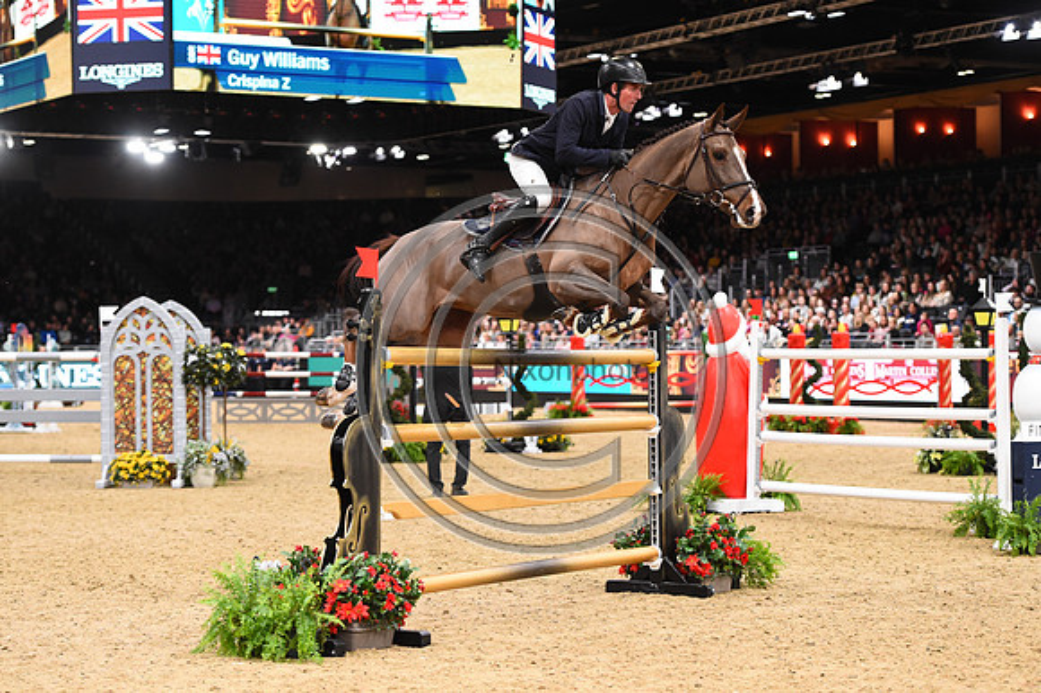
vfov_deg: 14.8
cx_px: 520
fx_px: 2659
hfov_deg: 22.2
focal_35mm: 92
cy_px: 346
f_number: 3.5
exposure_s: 1/800
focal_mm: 92
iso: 5000
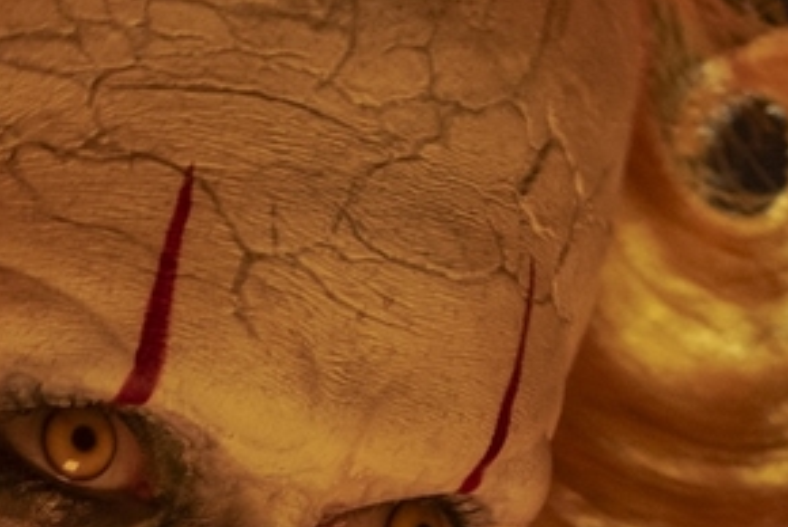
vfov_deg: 1.5
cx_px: -579
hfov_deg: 2.3
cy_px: 818
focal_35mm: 893
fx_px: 19566
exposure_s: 1/60
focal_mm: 90
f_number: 2.5
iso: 500
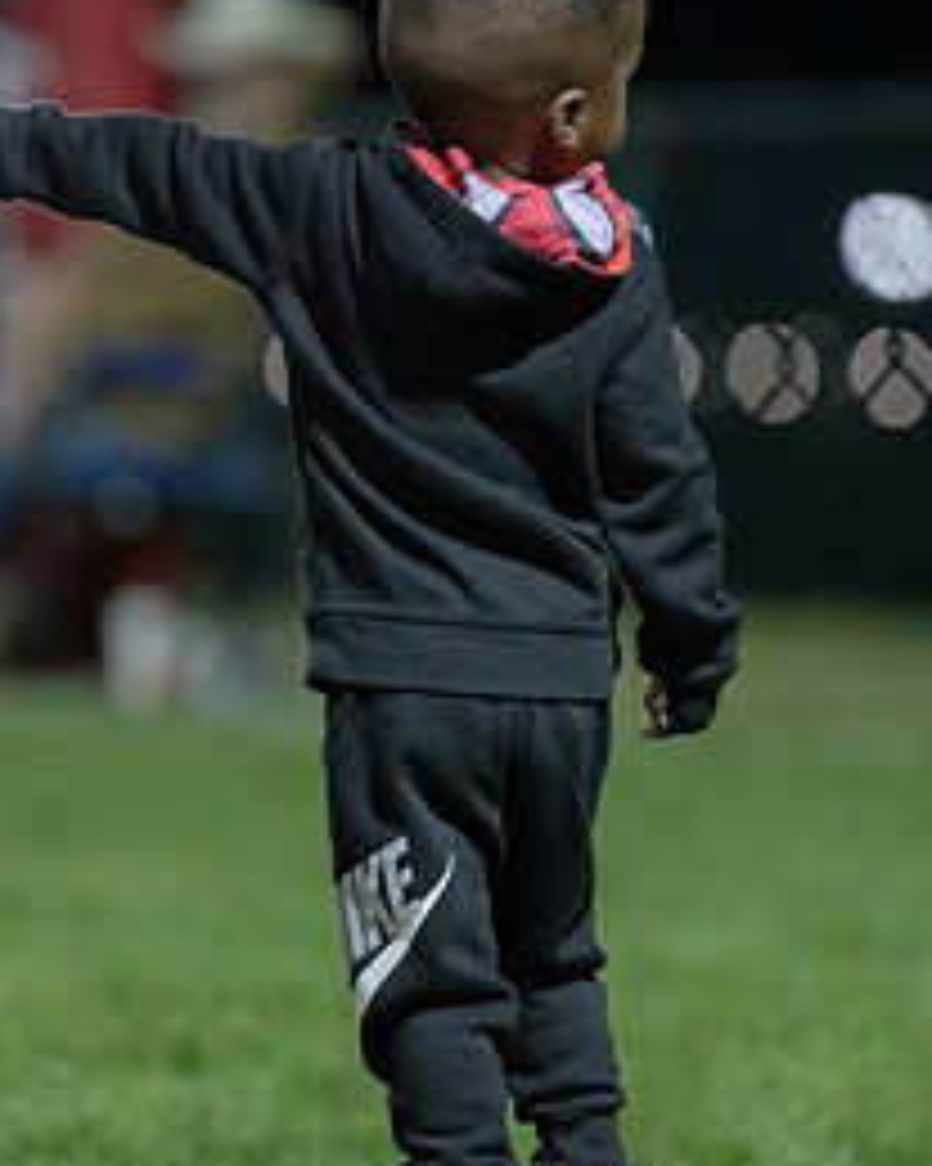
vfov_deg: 4.3
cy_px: 484
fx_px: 15490
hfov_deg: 3.4
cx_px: 365
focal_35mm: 449
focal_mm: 200
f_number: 2.8
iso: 16000
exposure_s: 1/800
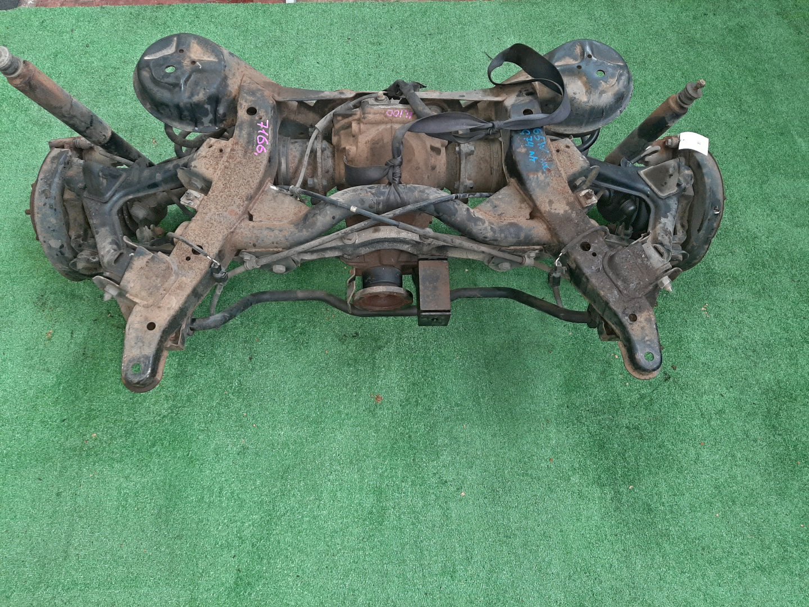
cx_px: 404
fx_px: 608
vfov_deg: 53.1
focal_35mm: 26
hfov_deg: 67.3
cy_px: 304
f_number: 1.7
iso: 151
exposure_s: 1/50
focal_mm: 3.93
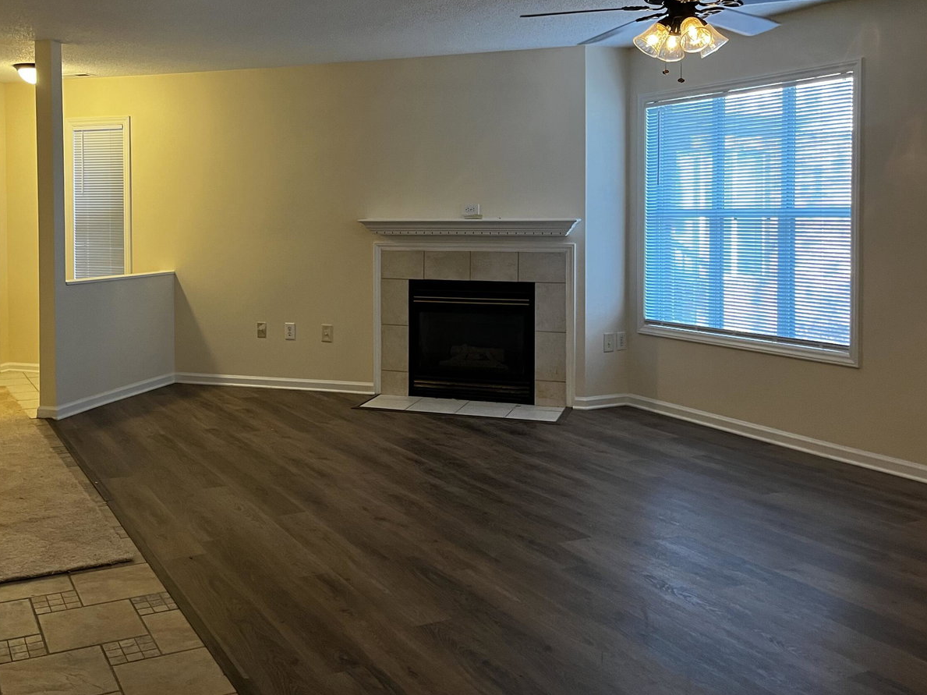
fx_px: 937
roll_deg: +0.2
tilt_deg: -1.6
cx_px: 327
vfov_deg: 40.3
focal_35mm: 35
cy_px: 241
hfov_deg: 51.9
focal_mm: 5.1
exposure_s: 1/60
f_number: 1.6
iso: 160
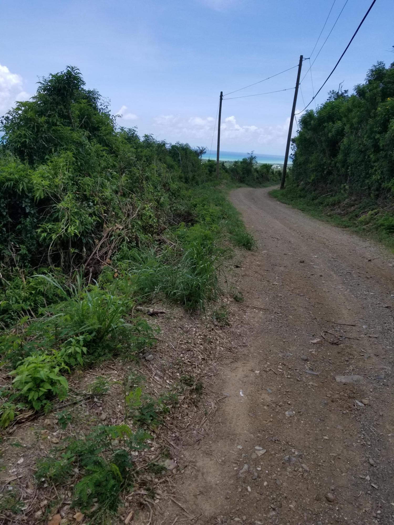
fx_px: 395
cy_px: 262
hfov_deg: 53.1
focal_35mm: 26
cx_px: 197
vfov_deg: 67.3
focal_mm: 4.3
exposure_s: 1/2160
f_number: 1.7
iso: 50
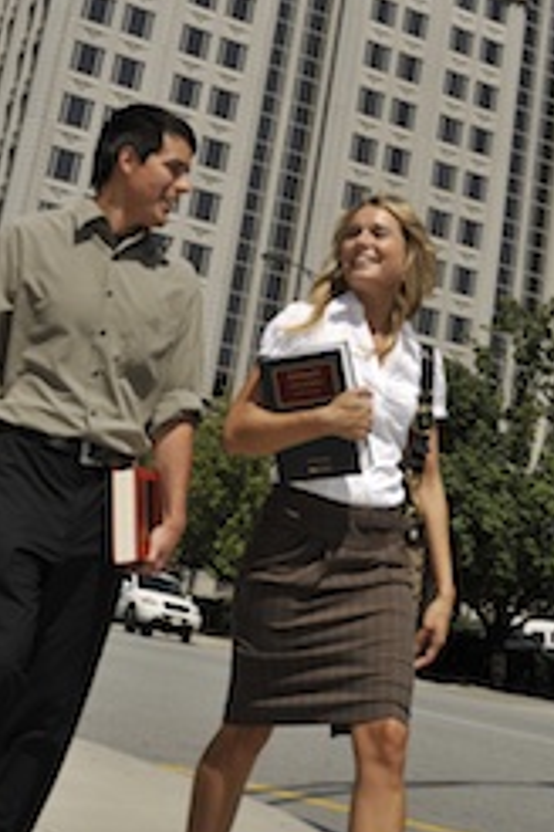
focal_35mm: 64
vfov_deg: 30.1
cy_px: 86
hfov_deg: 21.2
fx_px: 1477
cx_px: 328
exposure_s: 1/250
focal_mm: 35
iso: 200
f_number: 18
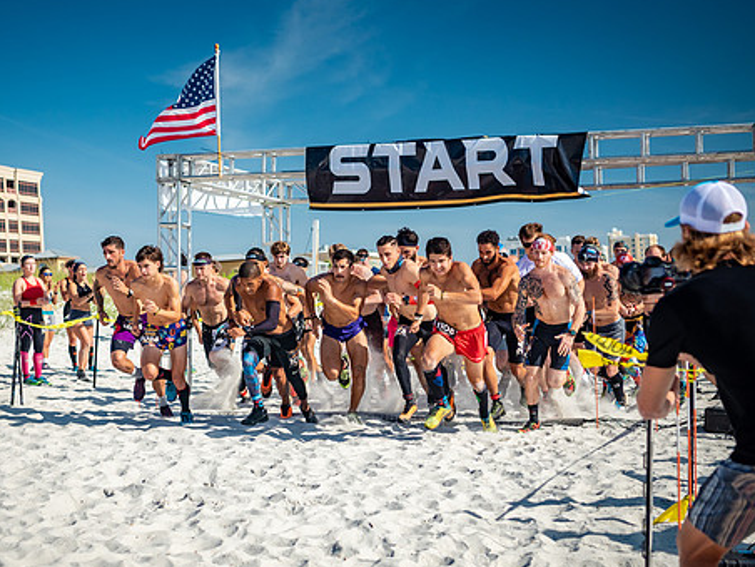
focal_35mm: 65
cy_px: 290
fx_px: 1418
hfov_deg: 29.7
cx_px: 302
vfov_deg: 22.6
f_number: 2.8
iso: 360
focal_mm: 45
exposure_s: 1/4000
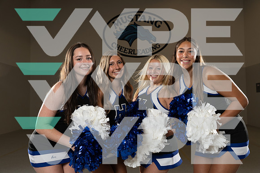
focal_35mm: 34
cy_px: 86
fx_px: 246
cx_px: 130
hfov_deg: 55.8
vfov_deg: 38.9
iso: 500
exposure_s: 1/250
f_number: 5.6
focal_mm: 34
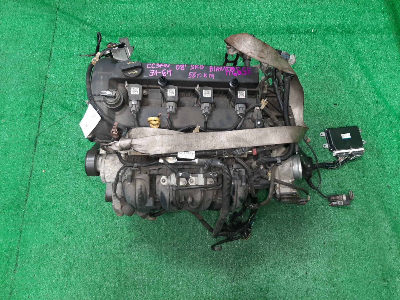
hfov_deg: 67.3
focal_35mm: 26
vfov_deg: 53.1
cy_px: 150
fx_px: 300
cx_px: 200
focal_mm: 3.93
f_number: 1.7
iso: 140
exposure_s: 1/50
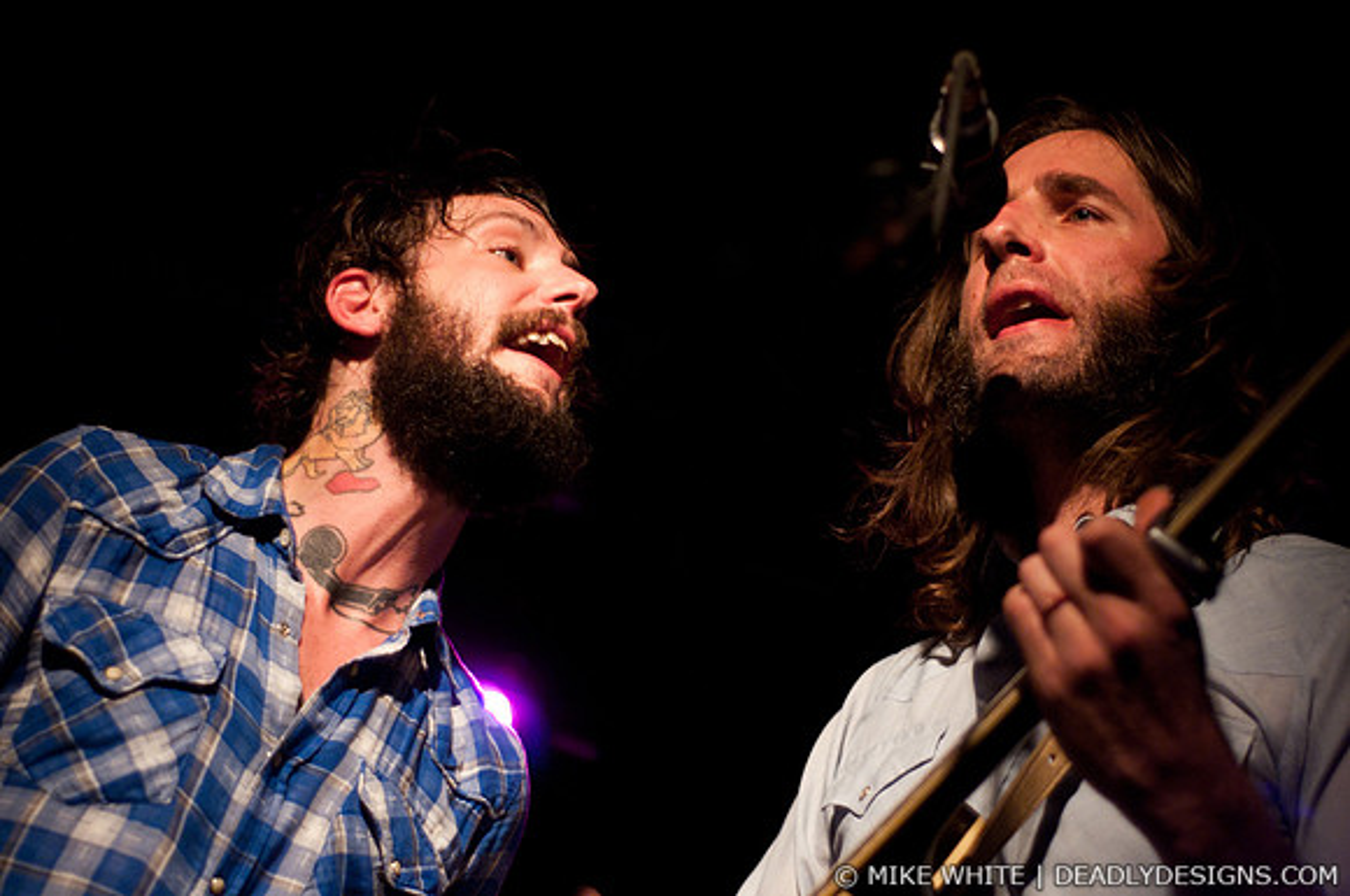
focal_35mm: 75
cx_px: 675
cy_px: 448
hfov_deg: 27.0
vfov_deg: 18.1
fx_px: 2809
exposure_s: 1/50
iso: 1000
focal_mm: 50
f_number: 1.8
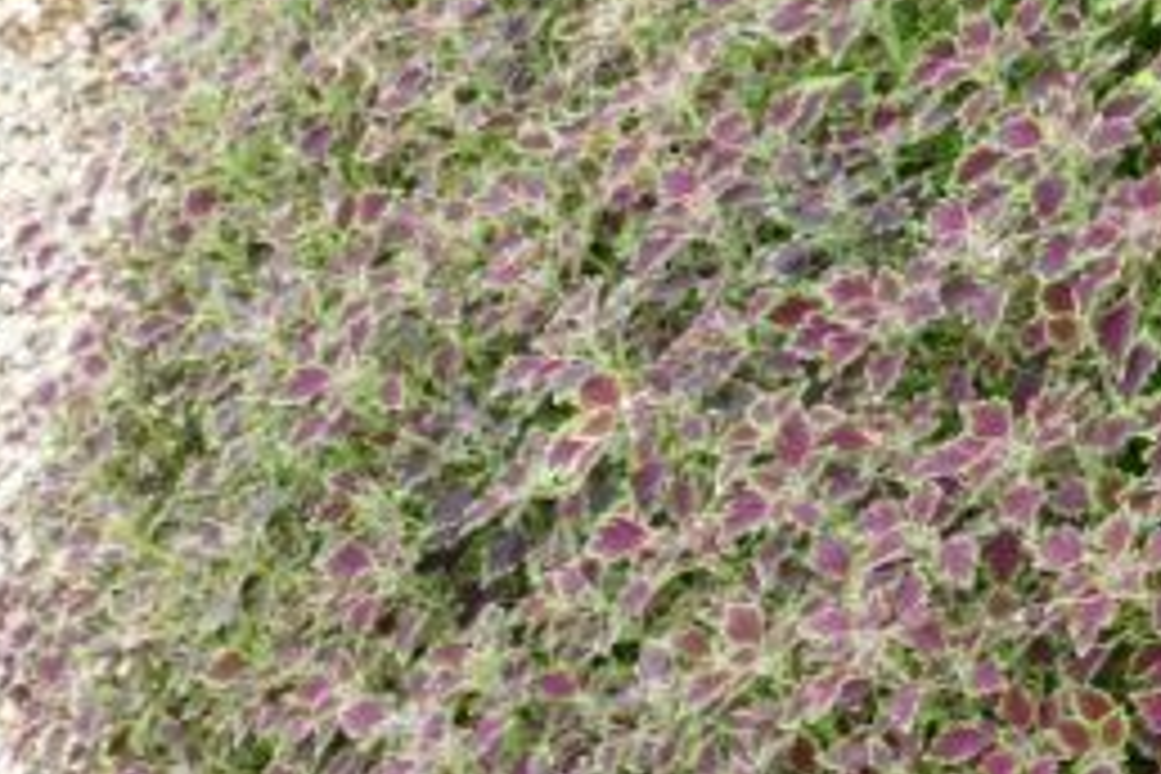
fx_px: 4321
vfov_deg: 10.2
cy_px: 360
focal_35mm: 134
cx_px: 1768
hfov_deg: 14.3
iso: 125
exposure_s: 1/125
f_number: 3.1
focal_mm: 14.5
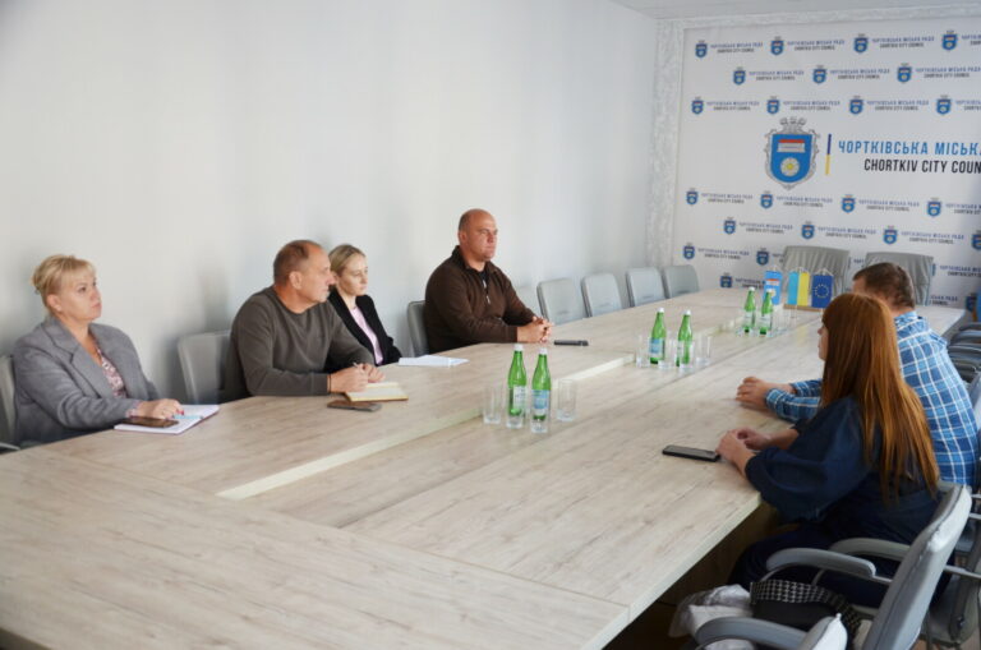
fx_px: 979
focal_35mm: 36
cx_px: 490
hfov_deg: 53.2
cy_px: 325
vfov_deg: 36.7
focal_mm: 24
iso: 400
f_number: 4
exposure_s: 1/60
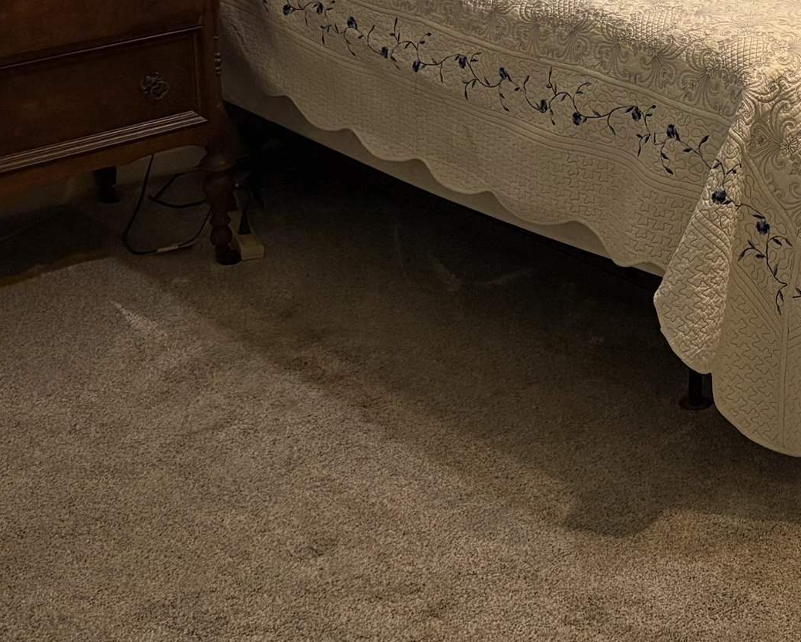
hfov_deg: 23.1
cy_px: -136
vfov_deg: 19.2
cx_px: 984
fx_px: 1779
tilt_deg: -10.2
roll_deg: -1.5
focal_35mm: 75
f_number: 1.6
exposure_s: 1/60
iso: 200
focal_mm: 5.96
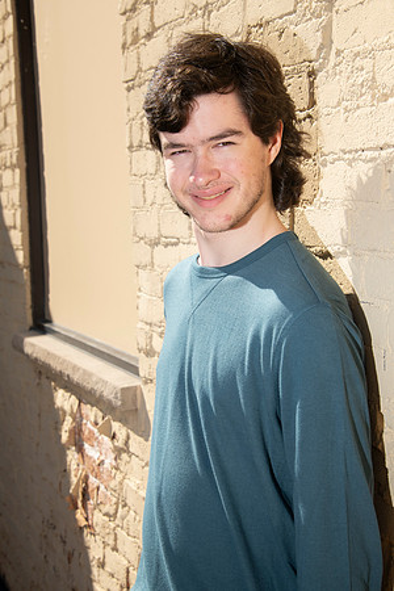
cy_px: 296
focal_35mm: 70
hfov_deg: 19.5
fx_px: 1149
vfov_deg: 28.8
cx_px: 197
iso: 160
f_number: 10
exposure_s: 1/160
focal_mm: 70
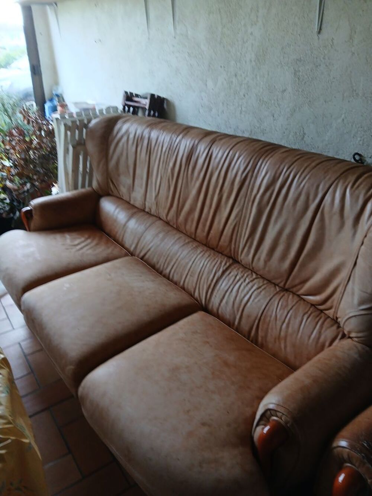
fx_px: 372
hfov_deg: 53.1
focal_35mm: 26
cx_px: 186
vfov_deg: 67.3
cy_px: 248
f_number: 1.8
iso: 160
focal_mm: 3.98
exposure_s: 1/50
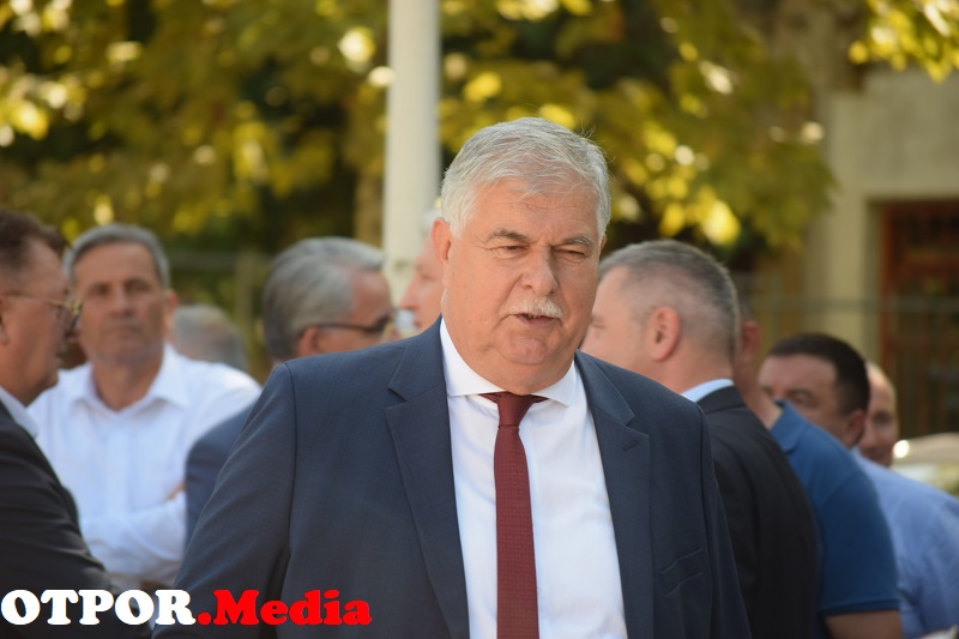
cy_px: 320
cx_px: 480
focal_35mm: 225
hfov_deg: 9.2
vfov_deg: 6.1
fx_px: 5992
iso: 100
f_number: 5
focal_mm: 150
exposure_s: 1/100
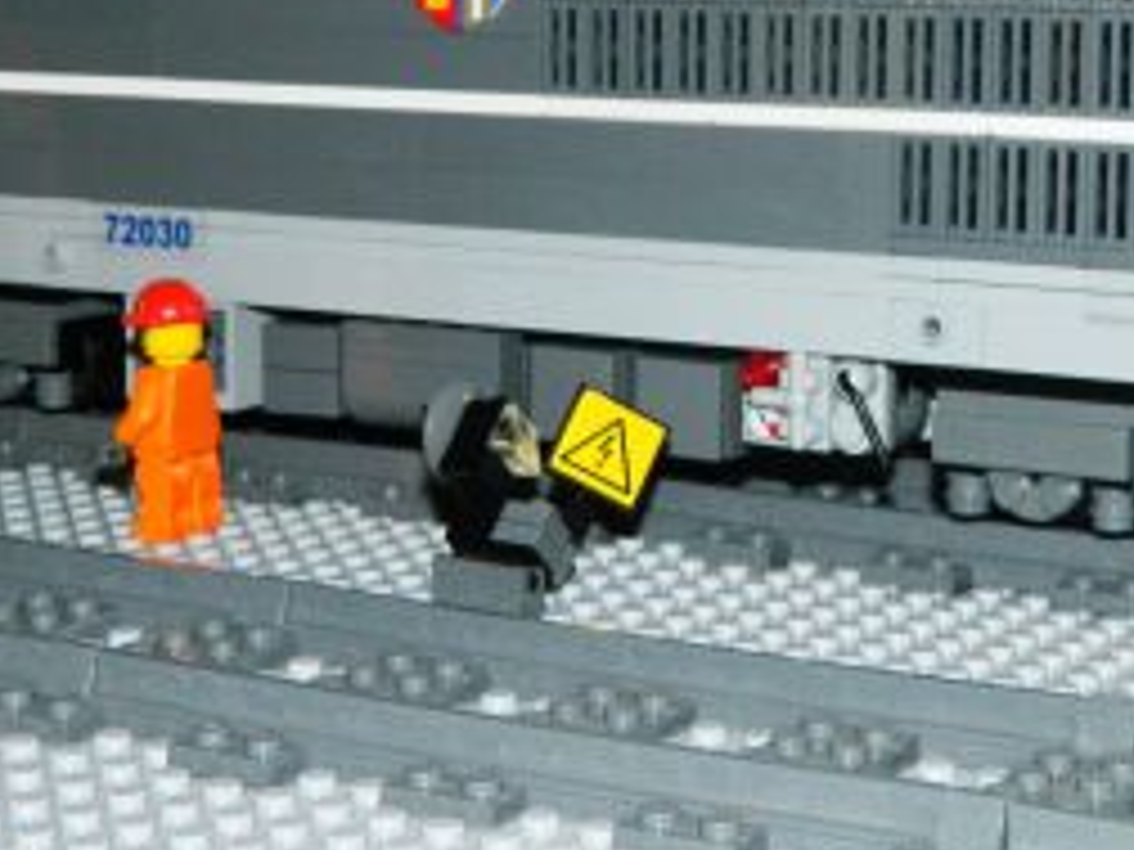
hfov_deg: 21.9
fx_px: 2916
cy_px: 225
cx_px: 752
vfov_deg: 16.5
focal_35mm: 89
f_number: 9.4
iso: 200
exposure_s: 1/40
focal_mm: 6.2
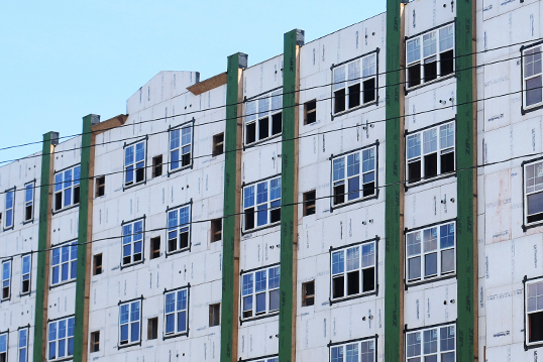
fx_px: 1614
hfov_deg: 18.5
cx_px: 562
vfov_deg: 12.8
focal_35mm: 107
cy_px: 274
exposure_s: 1/500
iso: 200
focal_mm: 32
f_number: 8
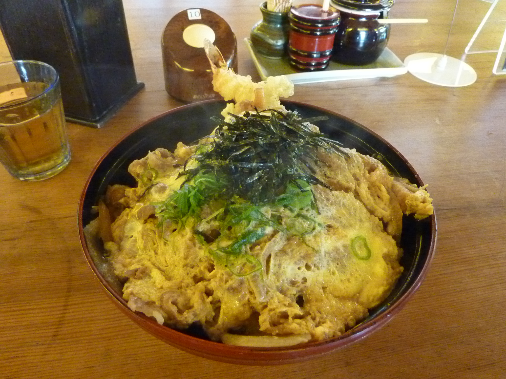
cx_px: 253
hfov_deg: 69.4
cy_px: 190
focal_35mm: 25
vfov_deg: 54.9
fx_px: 365
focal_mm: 4.1
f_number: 3.3
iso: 800
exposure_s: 1/15
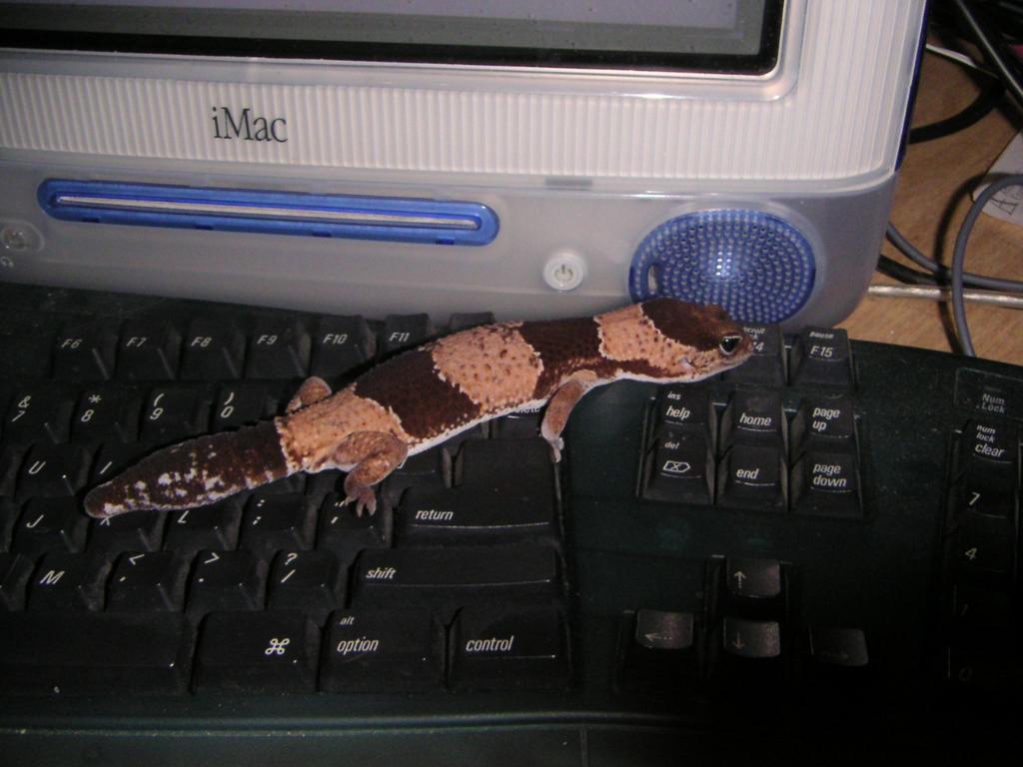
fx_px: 1123
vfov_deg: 37.7
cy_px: 384
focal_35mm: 38
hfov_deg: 49.0
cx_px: 512
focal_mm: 5
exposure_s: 1/45
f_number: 6.7
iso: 200
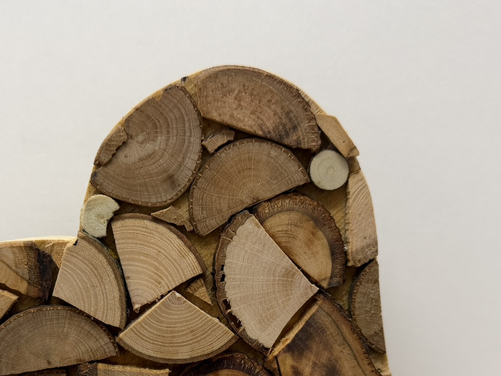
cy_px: 315
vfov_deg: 32.4
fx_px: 622
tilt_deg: -6.7
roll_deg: -1.6
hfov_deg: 43.6
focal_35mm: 43
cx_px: 194
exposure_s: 1/50
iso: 160
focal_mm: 6.76
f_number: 1.78
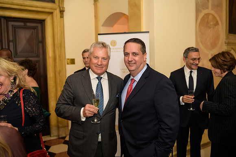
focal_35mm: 32
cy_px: 78
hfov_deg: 58.7
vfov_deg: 41.1
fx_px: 210
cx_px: 118
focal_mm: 32
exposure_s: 1/125
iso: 1000
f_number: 3.2
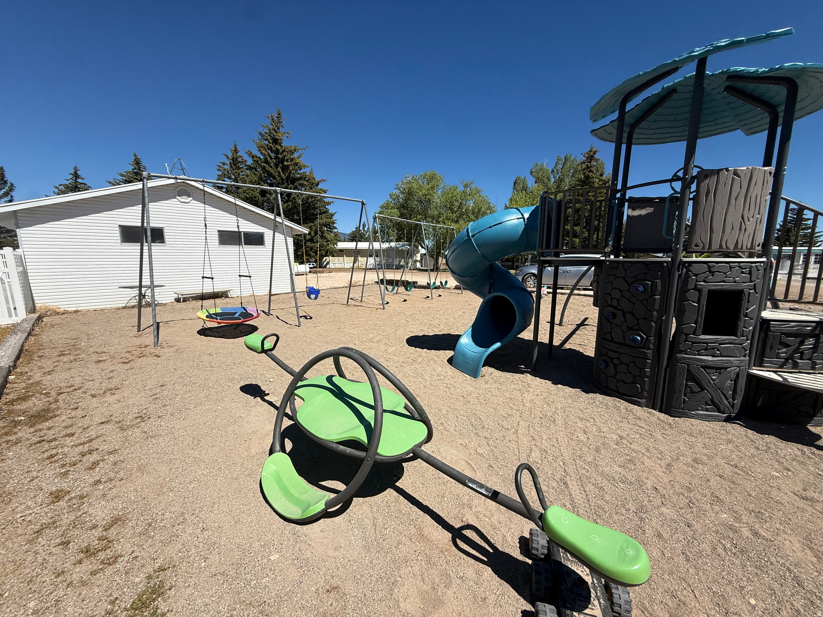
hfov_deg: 102.1
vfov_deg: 85.7
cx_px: 412
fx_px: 333
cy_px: 308
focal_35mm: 14
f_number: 2.2
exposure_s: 1/3289
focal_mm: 2.22
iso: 50
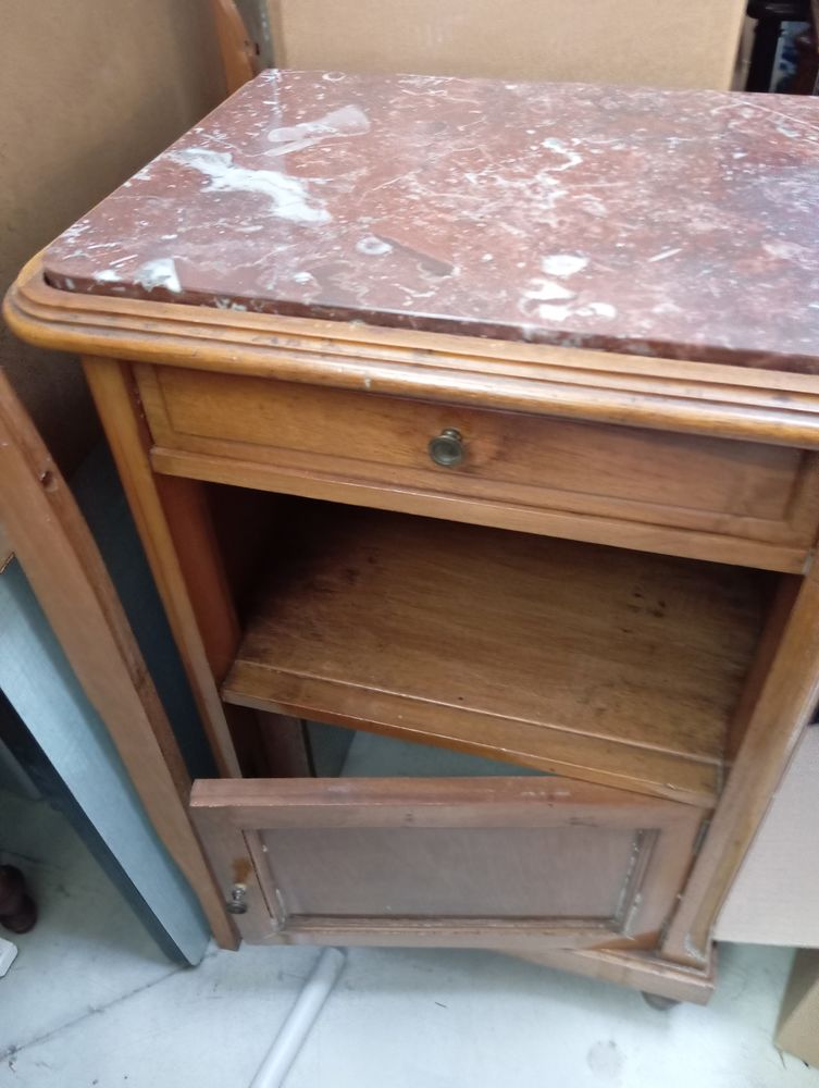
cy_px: 544
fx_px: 881
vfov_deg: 63.4
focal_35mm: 28
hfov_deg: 49.9
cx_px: 410
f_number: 1.8
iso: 2024
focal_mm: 4.22
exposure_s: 1/16.7
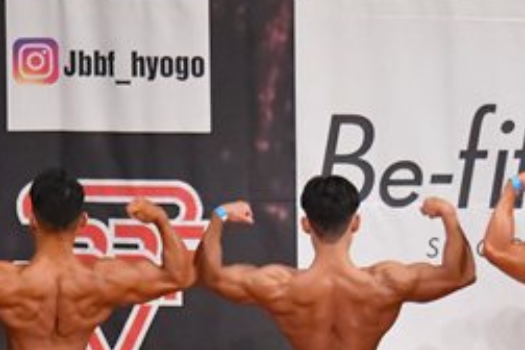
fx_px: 7029
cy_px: 492
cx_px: 49
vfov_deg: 2.8
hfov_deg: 4.3
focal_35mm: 482
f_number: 5.6
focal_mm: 105
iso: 10000
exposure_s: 1/400
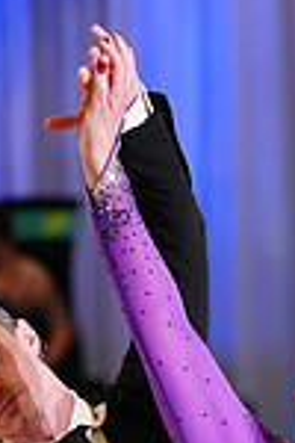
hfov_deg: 3.3
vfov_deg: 4.9
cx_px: 267
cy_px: 691
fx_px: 5125
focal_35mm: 417
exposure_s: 1/500
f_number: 2.8
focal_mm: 108
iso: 2500
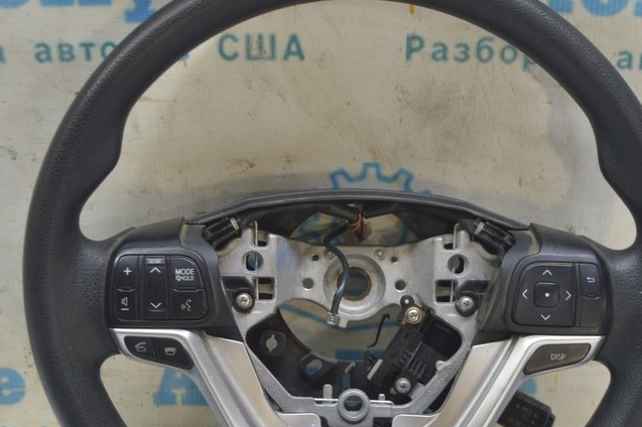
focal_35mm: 82
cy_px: 271
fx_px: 1462
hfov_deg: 24.8
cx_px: 358
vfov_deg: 16.6
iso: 400
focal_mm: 34
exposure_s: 1/20
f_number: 5.6
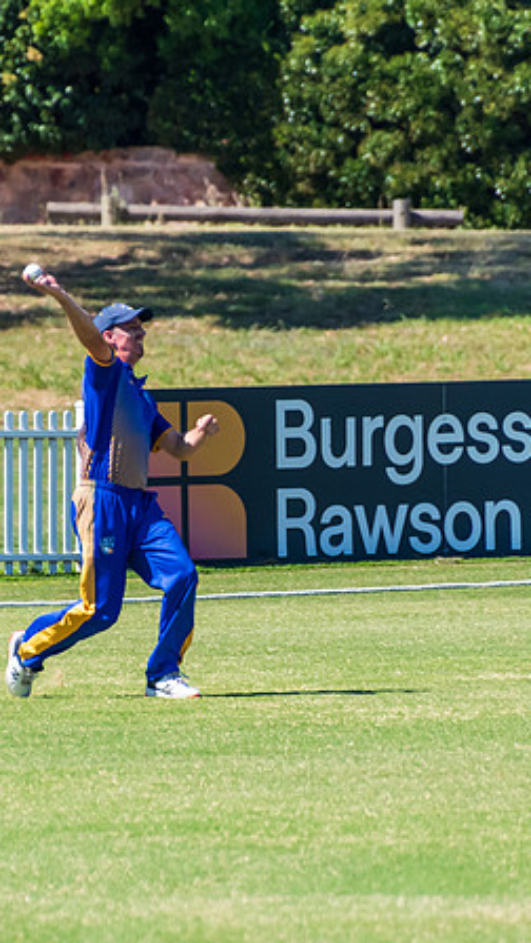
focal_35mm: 1113
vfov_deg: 1.9
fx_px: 27860
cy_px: 477
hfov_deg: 1.1
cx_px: 168
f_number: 6.3
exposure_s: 1/2000
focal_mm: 400
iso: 400
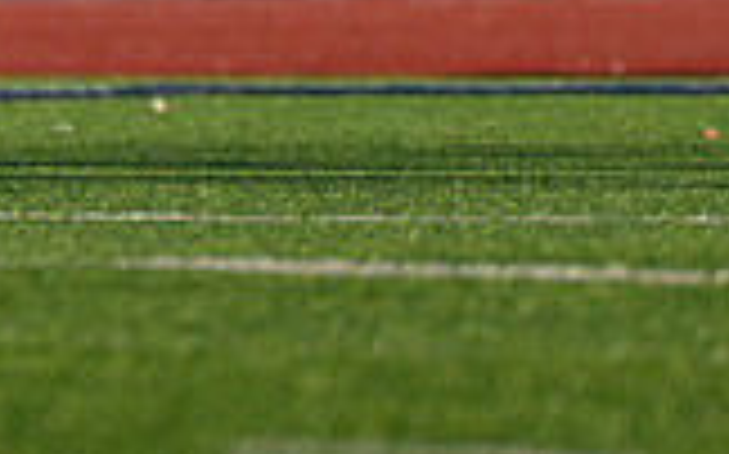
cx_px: -33
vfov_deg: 0.7
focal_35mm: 1884
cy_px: -423
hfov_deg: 1.1
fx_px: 37405
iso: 200
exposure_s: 1/2500
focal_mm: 200
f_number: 2.8
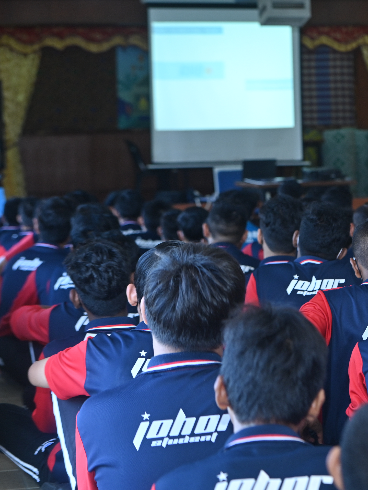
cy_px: 243
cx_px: 368
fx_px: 1446
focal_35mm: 102
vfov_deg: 19.3
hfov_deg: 14.3
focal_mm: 70
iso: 640
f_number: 4.5
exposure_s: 1/100
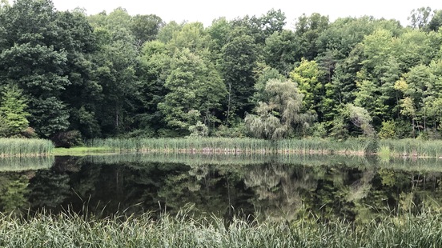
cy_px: 150
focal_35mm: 63
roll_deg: +0.4
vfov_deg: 19.1
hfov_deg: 33.3
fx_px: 738
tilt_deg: -3.8
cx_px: 222
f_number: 2.8
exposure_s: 1/120
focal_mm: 6.6
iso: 100
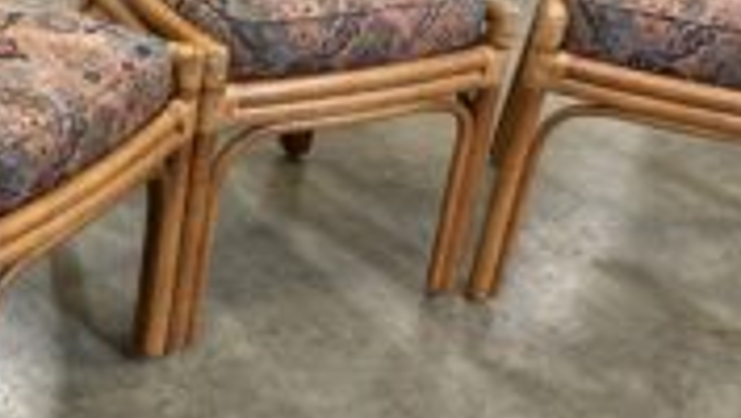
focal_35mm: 80
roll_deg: -5.5
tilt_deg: -32.9
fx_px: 1574
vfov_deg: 15.2
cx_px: 59
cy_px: 203
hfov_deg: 25.6
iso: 200
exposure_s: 1/60
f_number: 1.6
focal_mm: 5.96
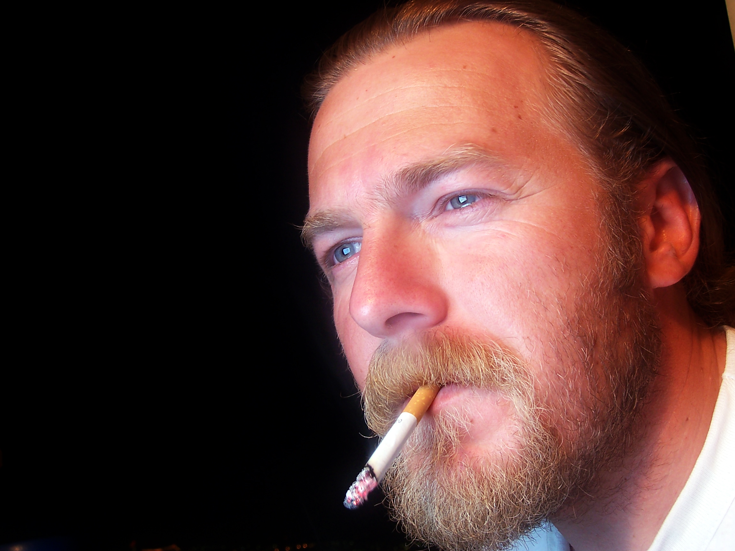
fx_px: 1083
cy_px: 276
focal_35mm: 51
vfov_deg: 28.6
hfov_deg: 37.5
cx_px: 368
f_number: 3.6
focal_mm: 8.5
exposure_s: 1.5
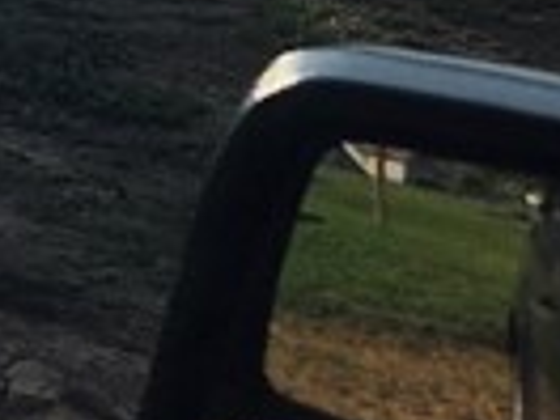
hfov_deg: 9.3
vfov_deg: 7.5
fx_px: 2880
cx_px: -993
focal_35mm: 178
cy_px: -747
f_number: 1.8
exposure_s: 1/7887
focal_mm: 5.4
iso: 40
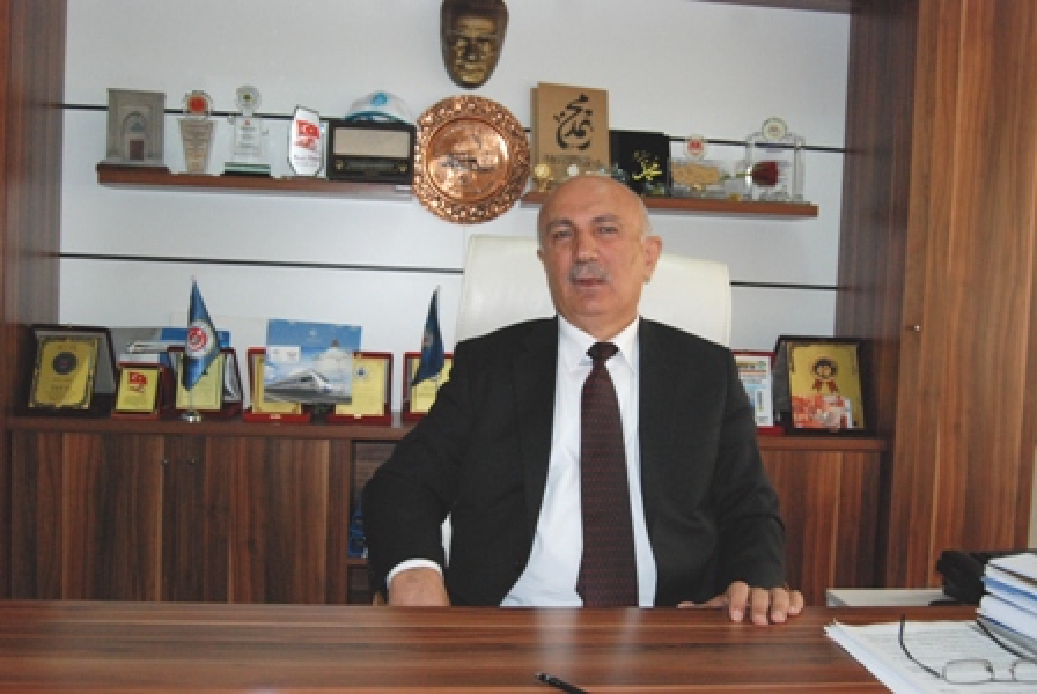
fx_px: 1038
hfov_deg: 53.1
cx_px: 518
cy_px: 347
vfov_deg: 37.0
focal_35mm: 36
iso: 1600
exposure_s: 1/60
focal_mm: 24
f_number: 5.6
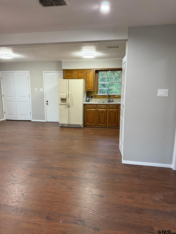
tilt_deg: -9.9
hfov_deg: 56.8
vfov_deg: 71.6
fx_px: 163
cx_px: 88
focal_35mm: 24
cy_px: 117
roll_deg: -1.6
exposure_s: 1/60
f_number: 1.78
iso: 160
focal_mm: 6.76
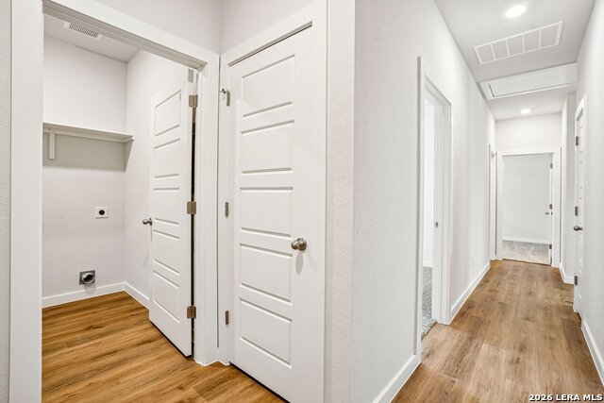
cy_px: 202
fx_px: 268
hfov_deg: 96.7
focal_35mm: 16
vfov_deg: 73.8
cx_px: 302
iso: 400
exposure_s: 1/10
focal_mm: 16
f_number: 8
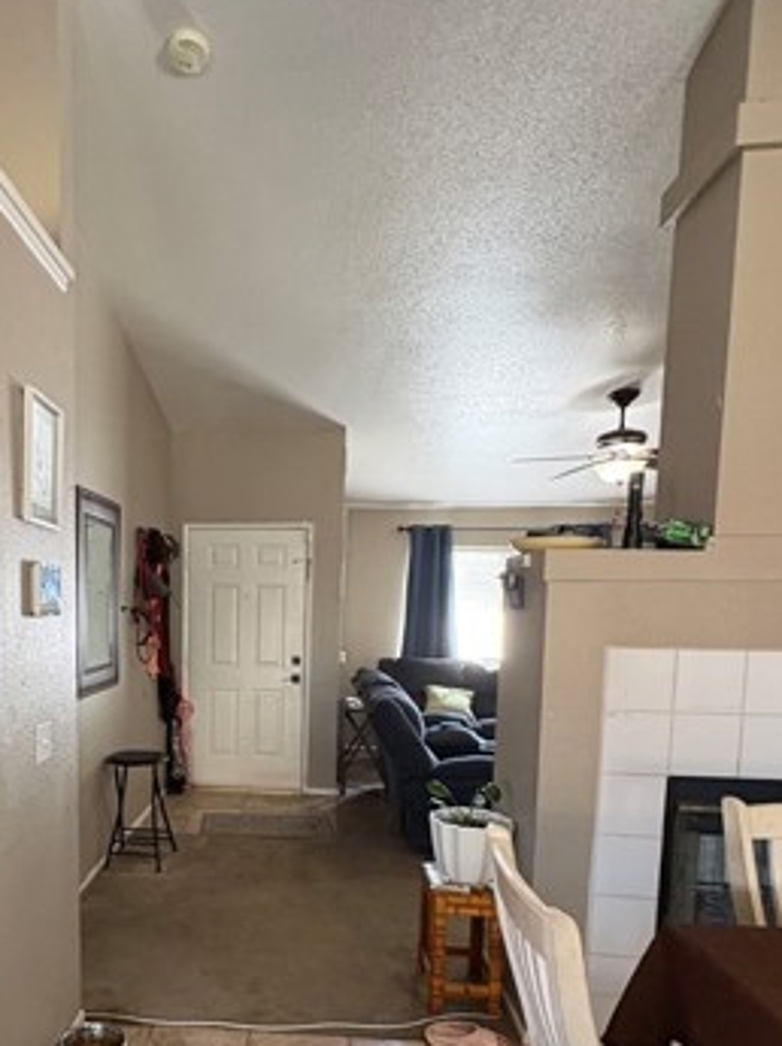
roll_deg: -2.5
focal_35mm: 26
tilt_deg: -7.3
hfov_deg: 51.2
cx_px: 215
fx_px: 785
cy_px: 685
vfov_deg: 65.8
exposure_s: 1/60
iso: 500
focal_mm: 2.22
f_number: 2.2
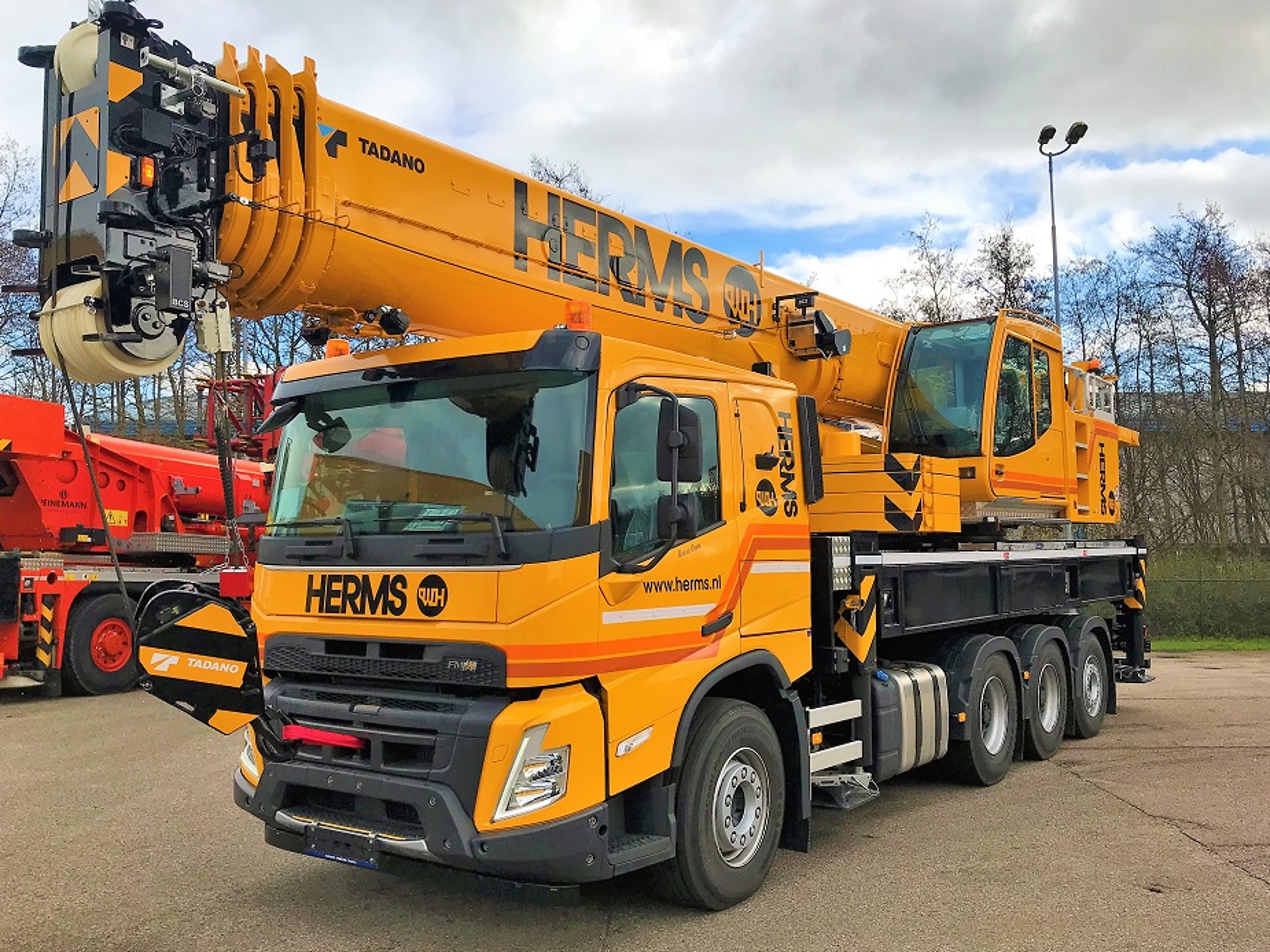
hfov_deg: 58.3
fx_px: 1137
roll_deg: -0.4
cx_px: 677
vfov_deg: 45.4
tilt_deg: +7.4
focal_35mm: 31
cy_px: 494
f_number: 1.8
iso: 20
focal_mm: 3.99
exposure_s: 1/1100
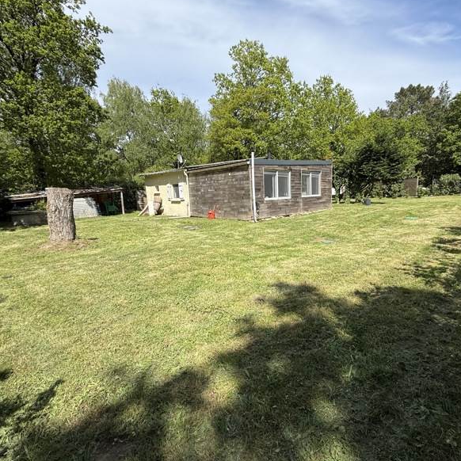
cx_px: 265
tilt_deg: -8.9
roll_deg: +1.5
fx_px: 256
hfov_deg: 83.4
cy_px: 232
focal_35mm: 17
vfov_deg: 84.0
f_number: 2.2
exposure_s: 1/1534
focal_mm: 2.22
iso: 50
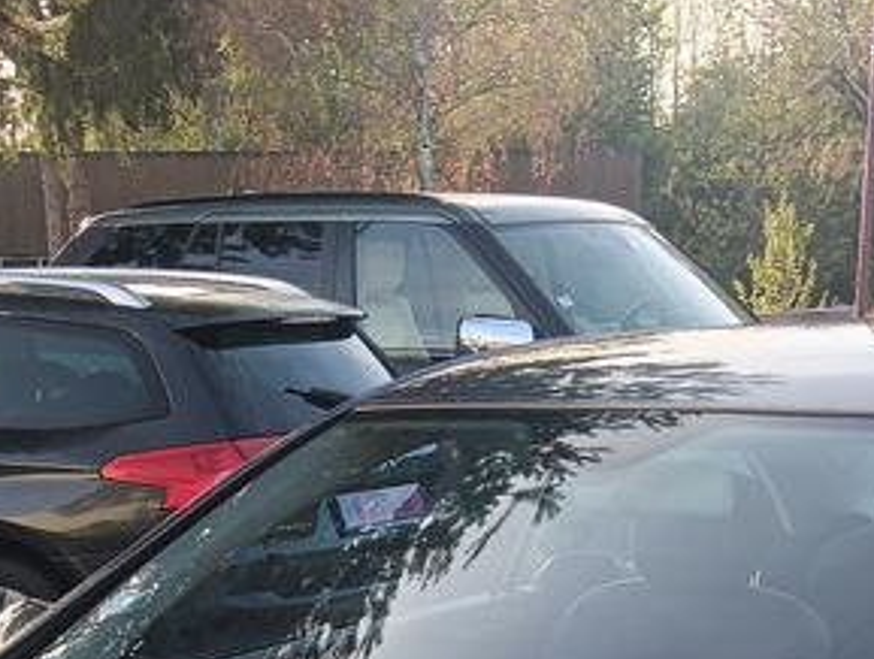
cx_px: 420
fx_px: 2277
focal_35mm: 90
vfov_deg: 14.8
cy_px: 1105
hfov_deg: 21.7
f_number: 1.8
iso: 67
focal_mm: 3.96
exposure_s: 1/100
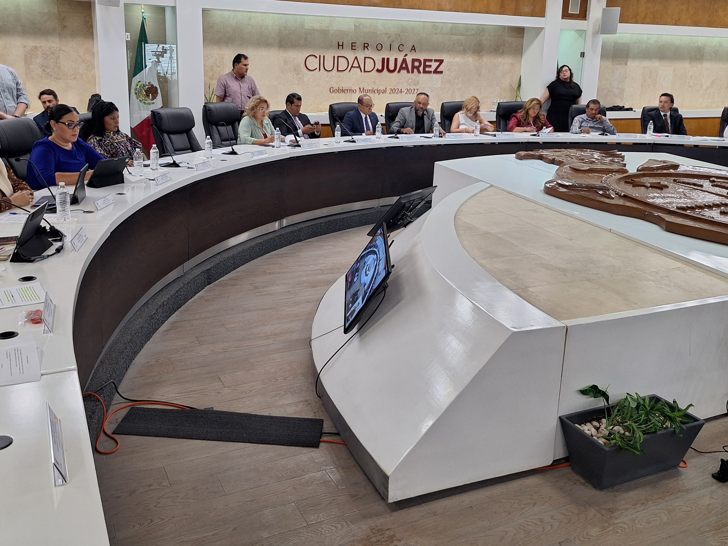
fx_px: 631
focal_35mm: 30
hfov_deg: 59.9
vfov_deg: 46.5
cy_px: 212
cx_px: 337
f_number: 1.8
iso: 100
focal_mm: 5.54
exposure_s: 1/40
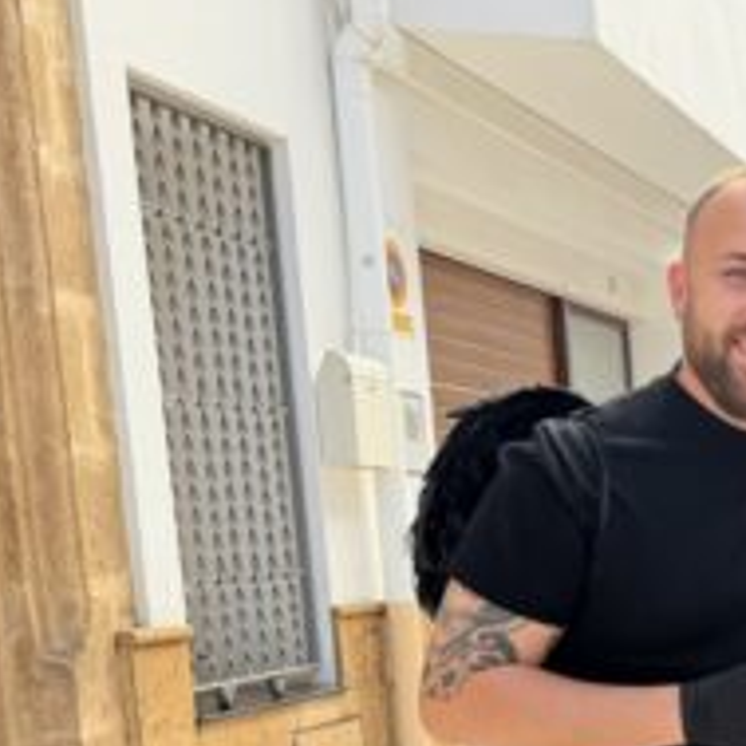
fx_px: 1731
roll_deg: +0.5
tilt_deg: -10.5
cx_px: 1192
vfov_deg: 22.8
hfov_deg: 20.1
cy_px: 837
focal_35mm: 71
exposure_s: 1/622
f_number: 1.78
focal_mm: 6.76
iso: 100
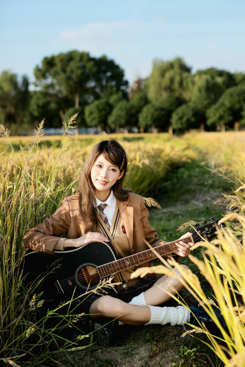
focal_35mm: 49
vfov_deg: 40.3
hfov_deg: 27.5
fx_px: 500
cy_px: 184
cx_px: 122
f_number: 2.2
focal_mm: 50
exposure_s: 1/2000
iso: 200
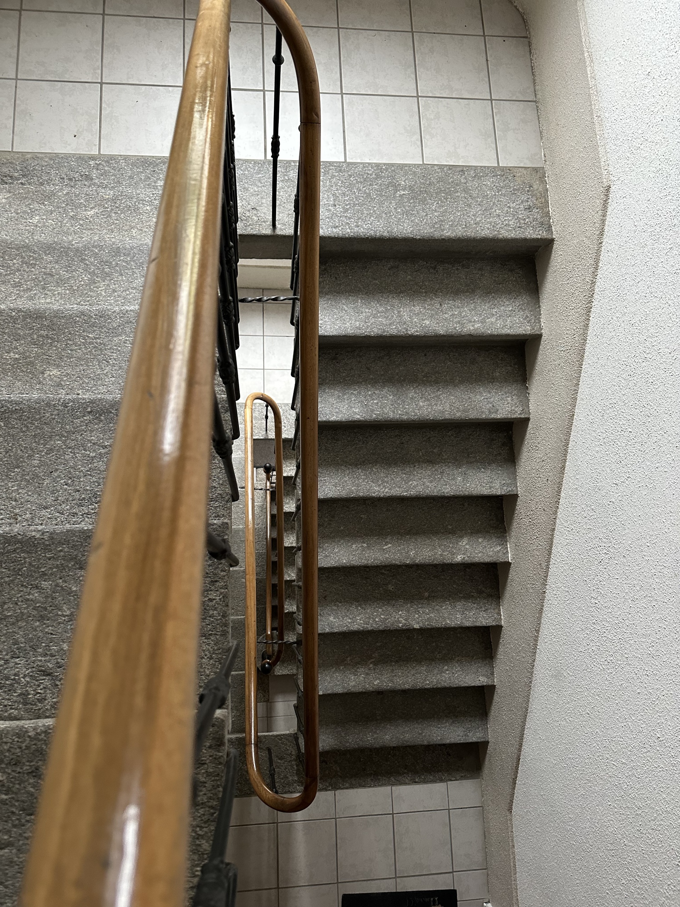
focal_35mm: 24
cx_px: 340
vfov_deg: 71.6
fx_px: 629
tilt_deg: -76.6
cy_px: 454
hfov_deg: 56.8
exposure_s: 1/60
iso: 500
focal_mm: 6.86
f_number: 1.78
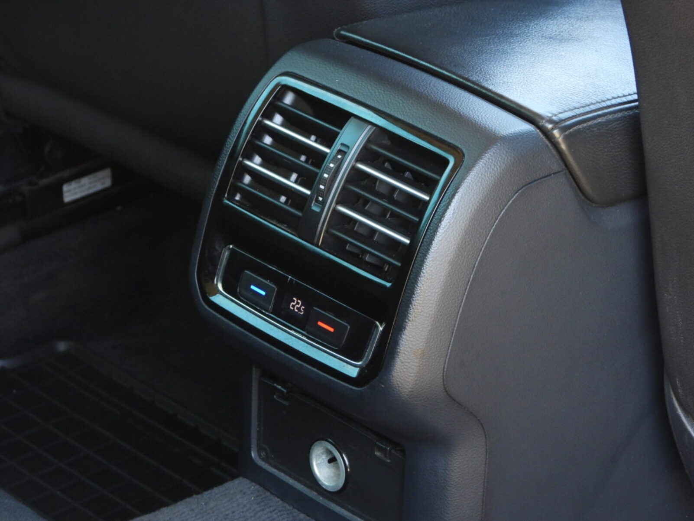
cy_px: 260
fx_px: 2907
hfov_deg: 13.6
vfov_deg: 10.2
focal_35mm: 145
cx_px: 347
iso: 400
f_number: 4
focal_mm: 26.1
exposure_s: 1/40
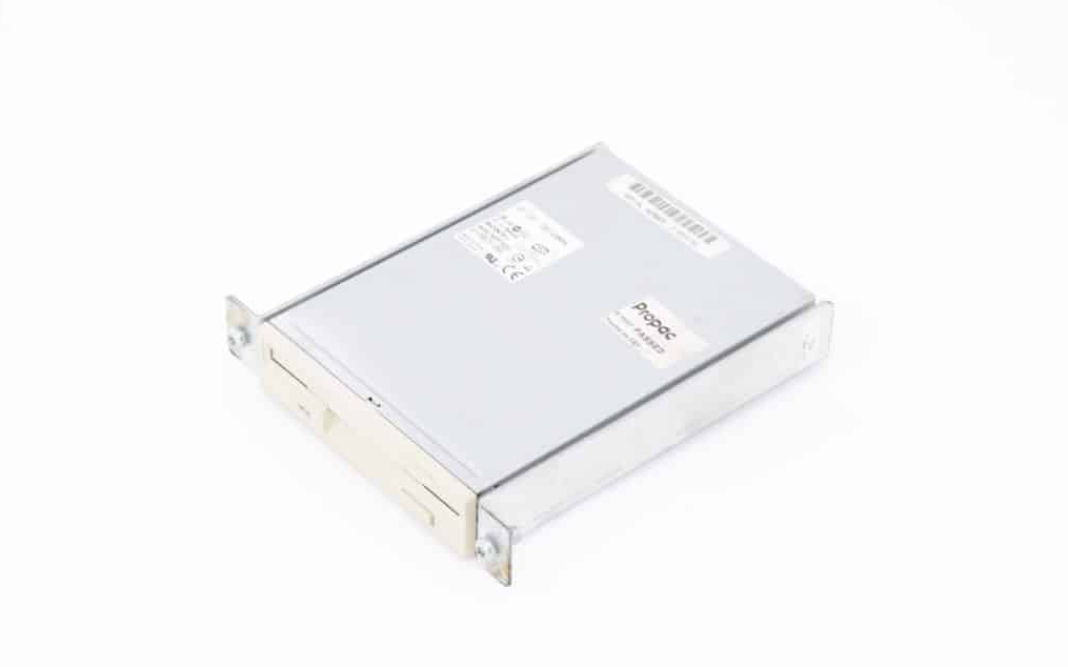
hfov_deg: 19.3
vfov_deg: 12.1
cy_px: 349
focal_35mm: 108
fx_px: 3143
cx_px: 533
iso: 200
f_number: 14
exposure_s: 1/30
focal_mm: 70
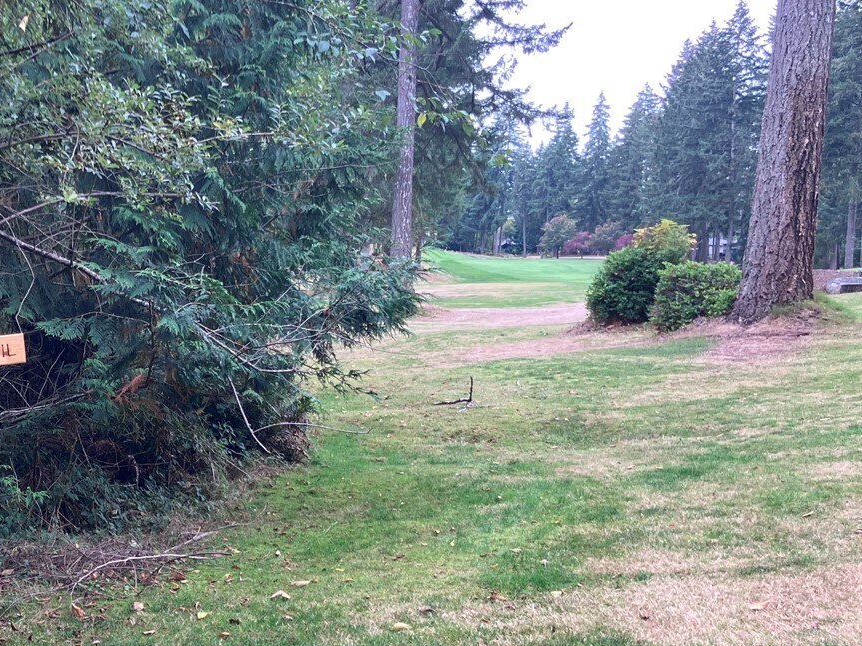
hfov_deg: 34.6
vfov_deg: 27.9
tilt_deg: -6.2
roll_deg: -2.8
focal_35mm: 52
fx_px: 1295
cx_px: 71
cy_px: 424
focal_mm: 3.99
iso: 32
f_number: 1.8
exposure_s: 1/121
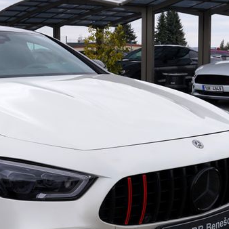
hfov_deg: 25.4
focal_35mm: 67
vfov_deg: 25.7
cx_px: 52
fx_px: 501
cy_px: 120
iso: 100
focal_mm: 26
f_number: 7.1
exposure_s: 1/200
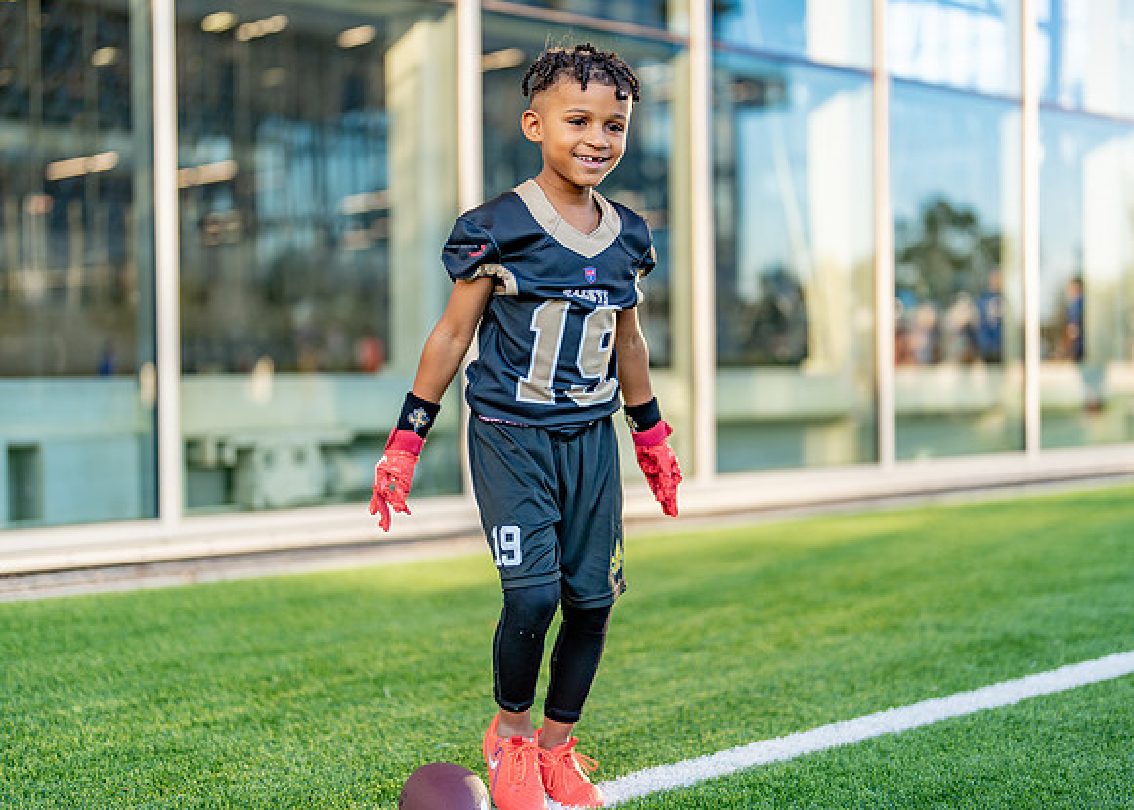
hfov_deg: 36.3
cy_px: 406
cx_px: 585
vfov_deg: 26.4
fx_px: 1727
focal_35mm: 54
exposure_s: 1/1000
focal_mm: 50
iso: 100
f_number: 1.2
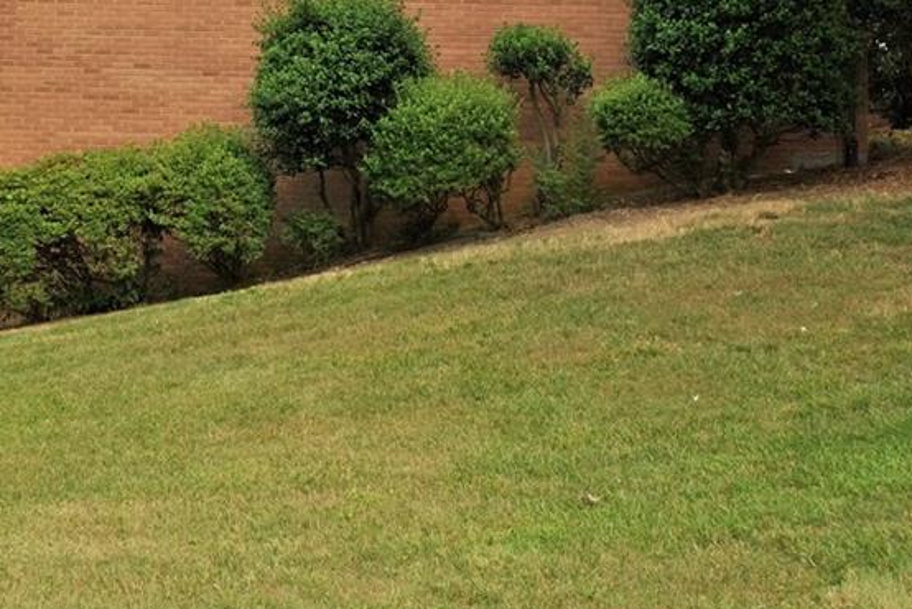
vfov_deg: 21.8
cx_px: 356
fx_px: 1546
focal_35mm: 61
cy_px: 63
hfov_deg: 32.7
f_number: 5
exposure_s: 1/200
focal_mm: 22
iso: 100
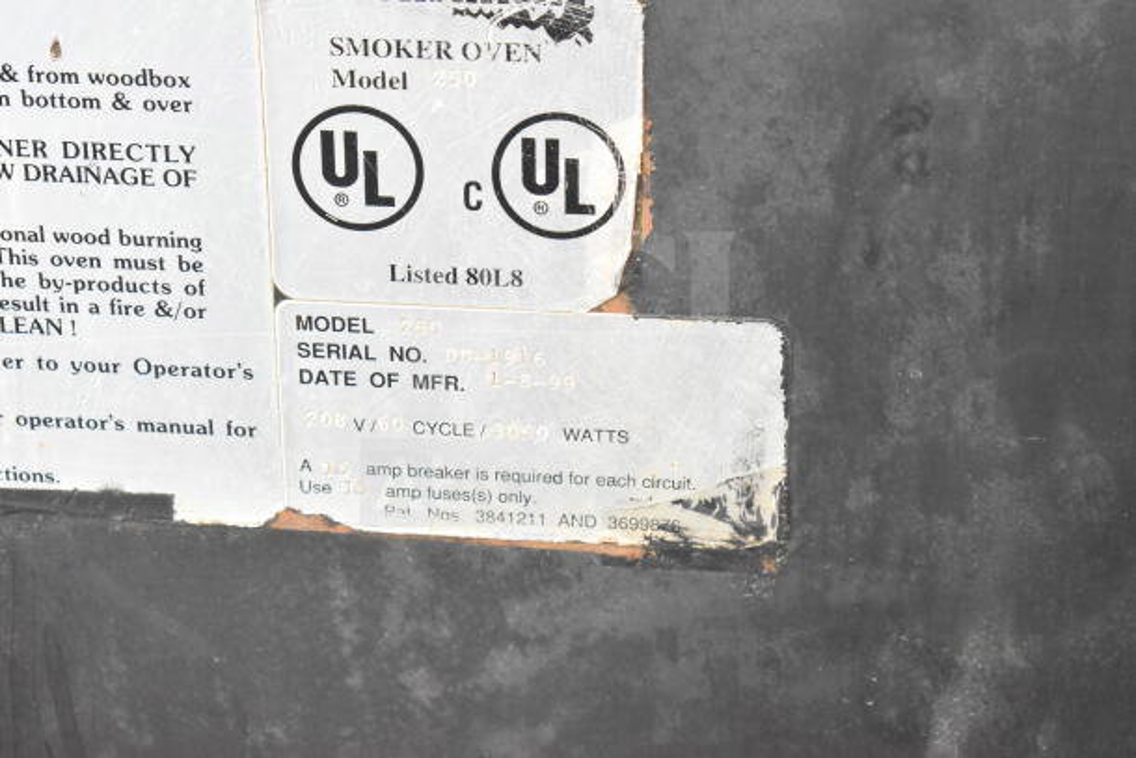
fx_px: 2604
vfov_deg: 16.6
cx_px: 568
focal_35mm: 82
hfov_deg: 24.6
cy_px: 379
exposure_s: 1/100
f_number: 5.6
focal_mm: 55
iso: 9000
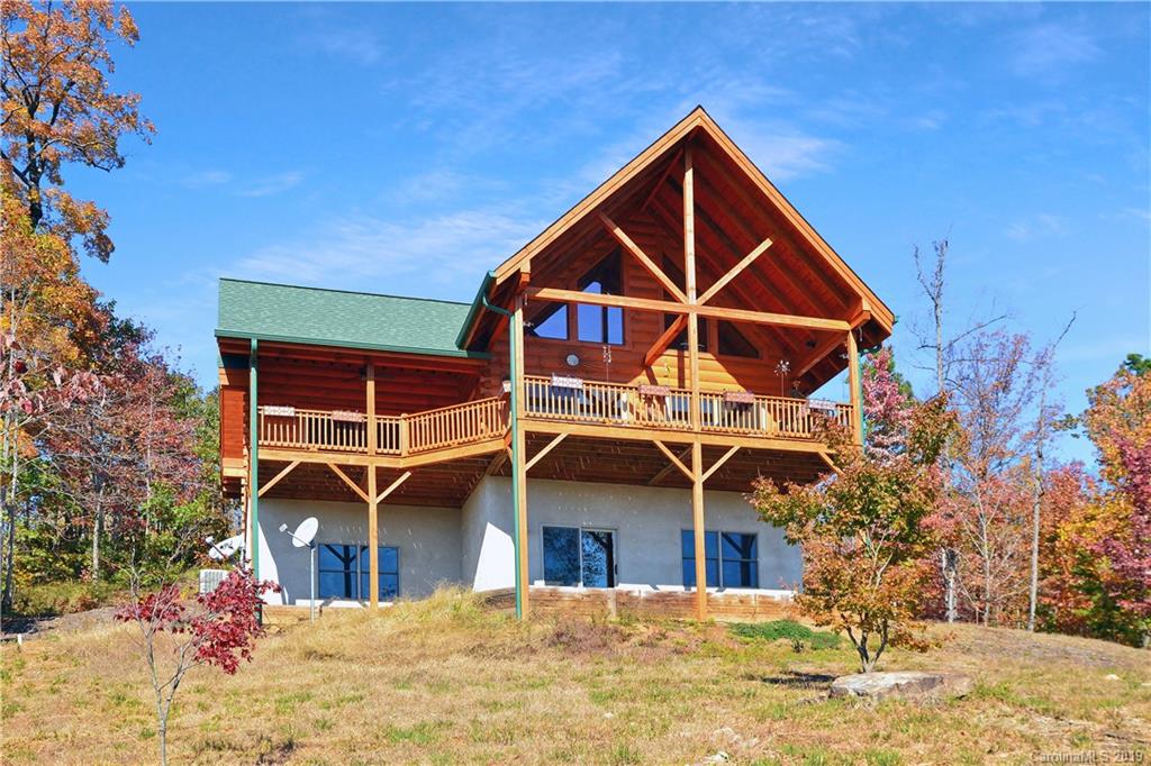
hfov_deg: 53.1
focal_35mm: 36
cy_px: 383
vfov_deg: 36.8
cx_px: 576
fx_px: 1151
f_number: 11
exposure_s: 1/400
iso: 400
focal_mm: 24
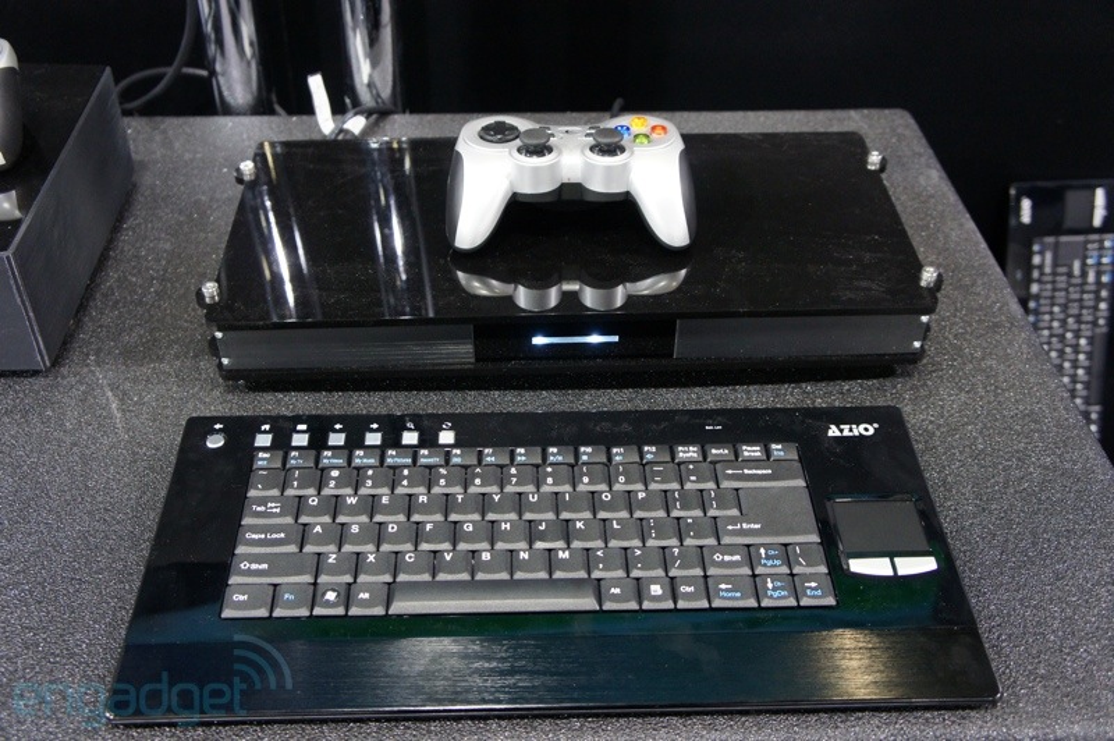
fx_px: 1113
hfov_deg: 53.2
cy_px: 370
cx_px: 557
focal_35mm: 36
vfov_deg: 36.8
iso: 1600
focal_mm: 24
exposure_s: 1/40
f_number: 4.5
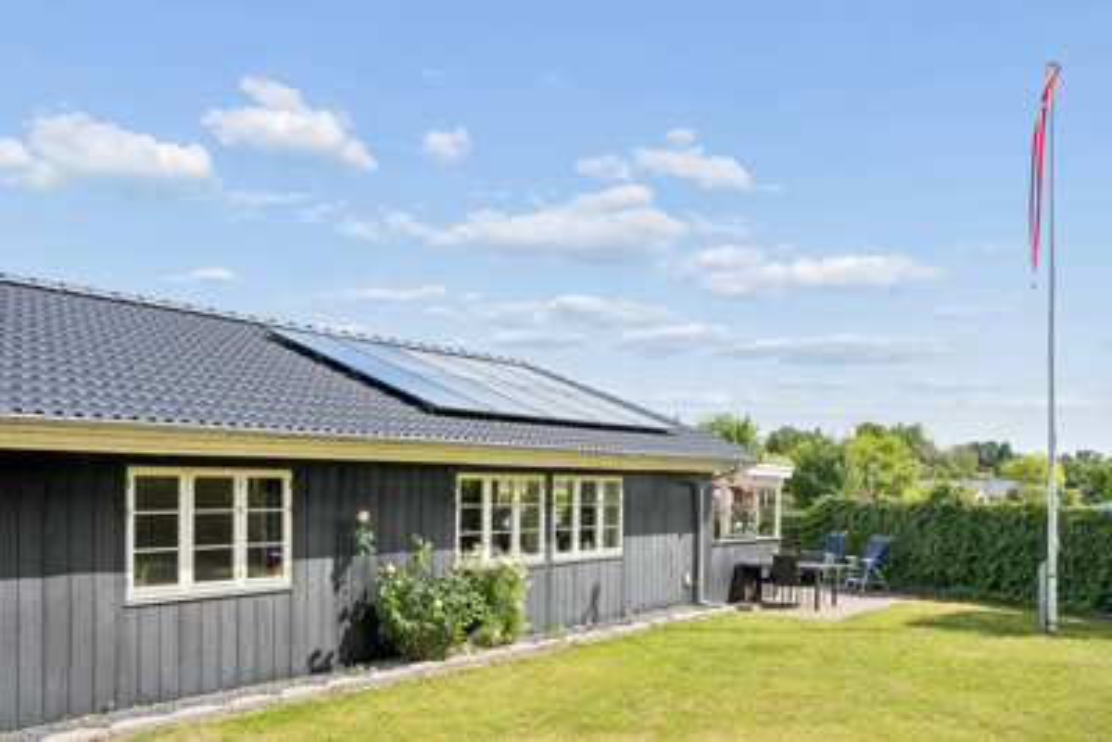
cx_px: 556
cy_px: 371
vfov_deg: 43.6
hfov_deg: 61.9
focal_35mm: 30
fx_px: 927
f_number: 6.3
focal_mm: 30
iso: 400
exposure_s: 1/1000
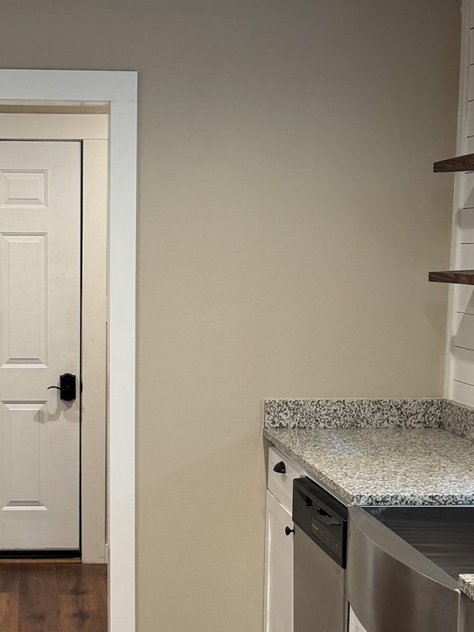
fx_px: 1242
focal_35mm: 68
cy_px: 427
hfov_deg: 21.3
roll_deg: -0.1
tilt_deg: -8.5
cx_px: 87
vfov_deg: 28.4
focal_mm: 6.76
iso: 125
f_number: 1.78
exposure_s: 1/60
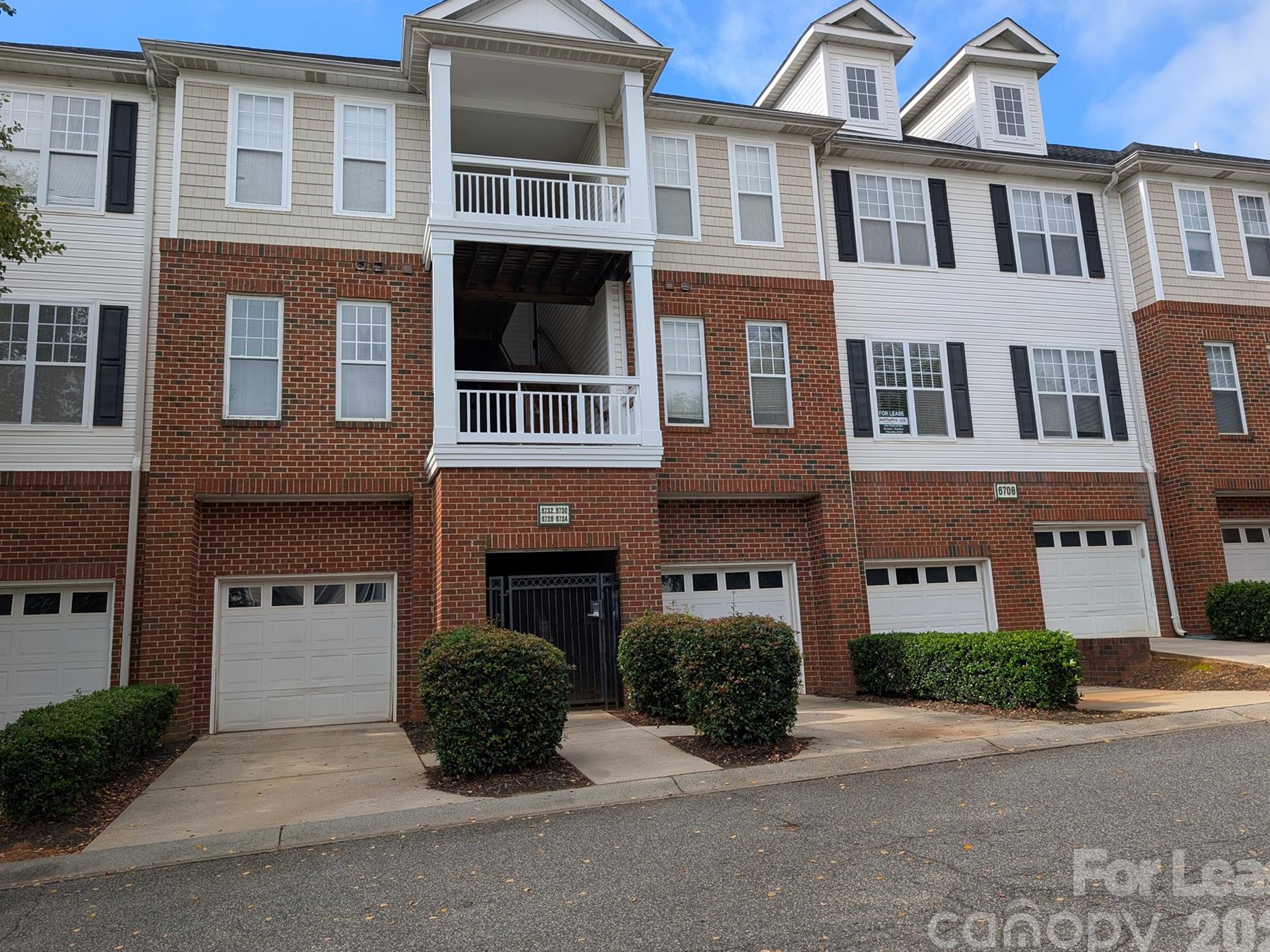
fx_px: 954
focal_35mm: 26
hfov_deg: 67.3
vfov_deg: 53.0
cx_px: 644
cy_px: 464
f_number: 1.68
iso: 21
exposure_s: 1/579
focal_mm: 6.9
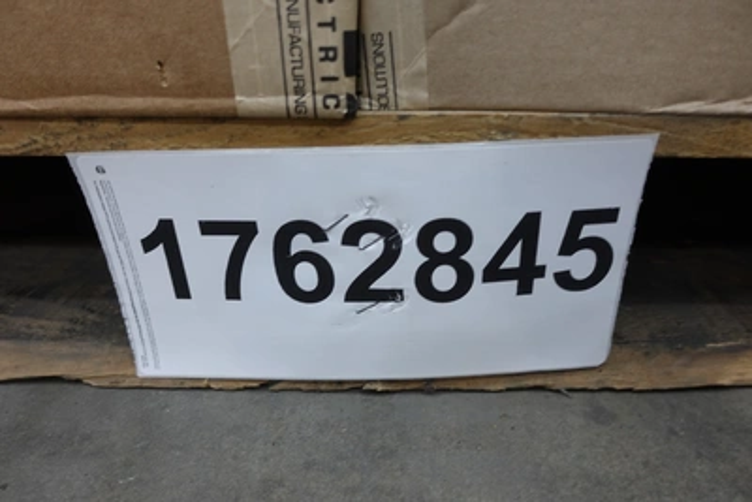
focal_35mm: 24
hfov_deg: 73.7
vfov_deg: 53.2
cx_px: 376
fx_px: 501
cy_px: 251
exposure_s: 1/30
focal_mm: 8.8
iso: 125
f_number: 1.8
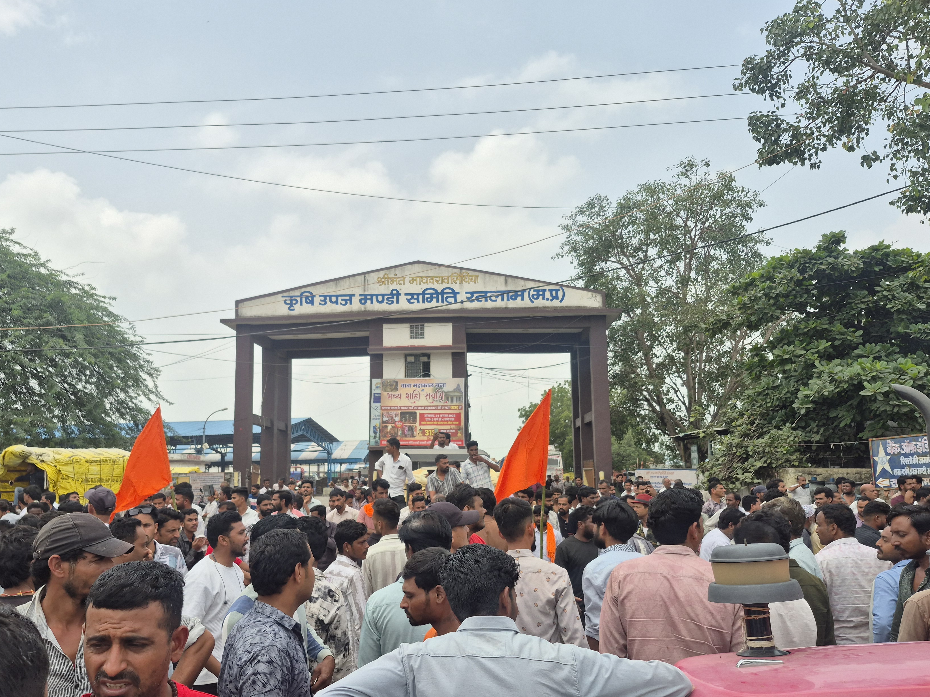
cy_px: 391
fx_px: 752
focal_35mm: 28
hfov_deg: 63.2
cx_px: 400
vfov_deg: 49.6
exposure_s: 1/1568
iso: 25
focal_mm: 5.4
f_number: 1.8
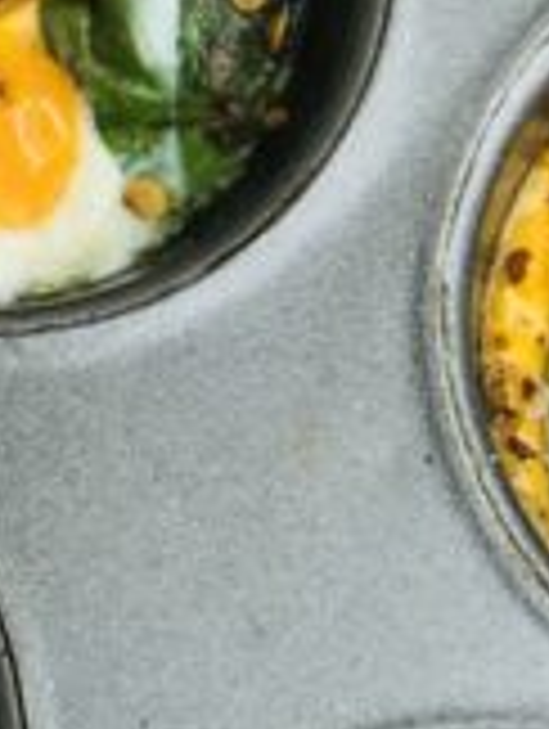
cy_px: 554
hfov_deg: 4.1
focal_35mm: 360
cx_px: -594
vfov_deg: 5.5
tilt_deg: -74.0
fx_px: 7593
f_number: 2.8
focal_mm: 6.6
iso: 20
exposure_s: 1/197
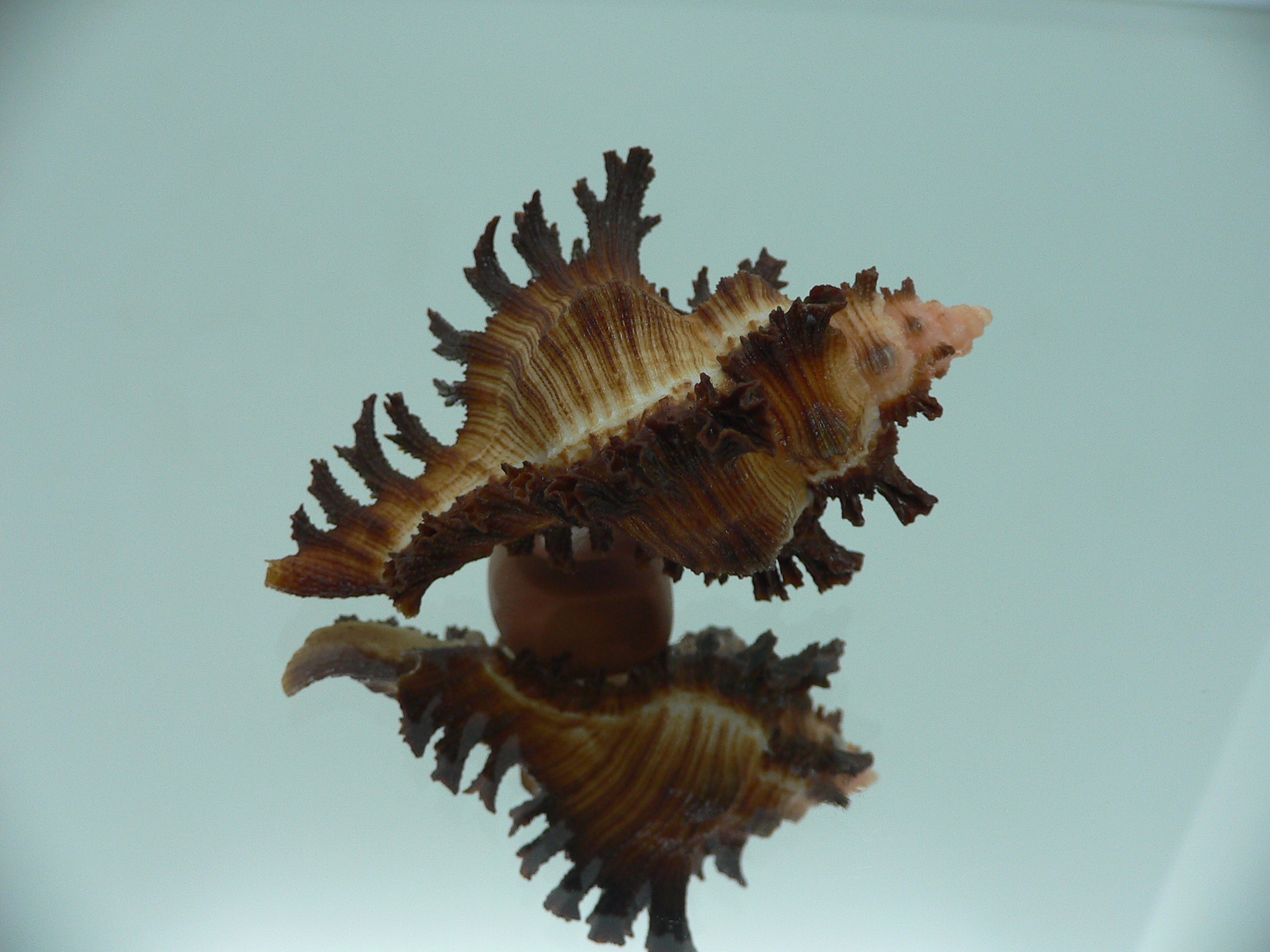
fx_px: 1284
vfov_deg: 40.7
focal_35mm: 35
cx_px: 635
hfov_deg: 52.6
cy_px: 476
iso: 80
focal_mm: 4.6
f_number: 2.8
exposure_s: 1/60
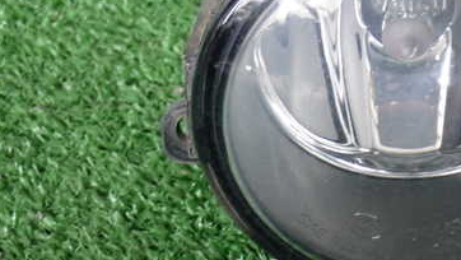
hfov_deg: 18.9
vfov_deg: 10.8
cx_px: 377
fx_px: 1370
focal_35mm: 112
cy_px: 56
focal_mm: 11.09
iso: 400
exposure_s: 1/60
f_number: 3.6
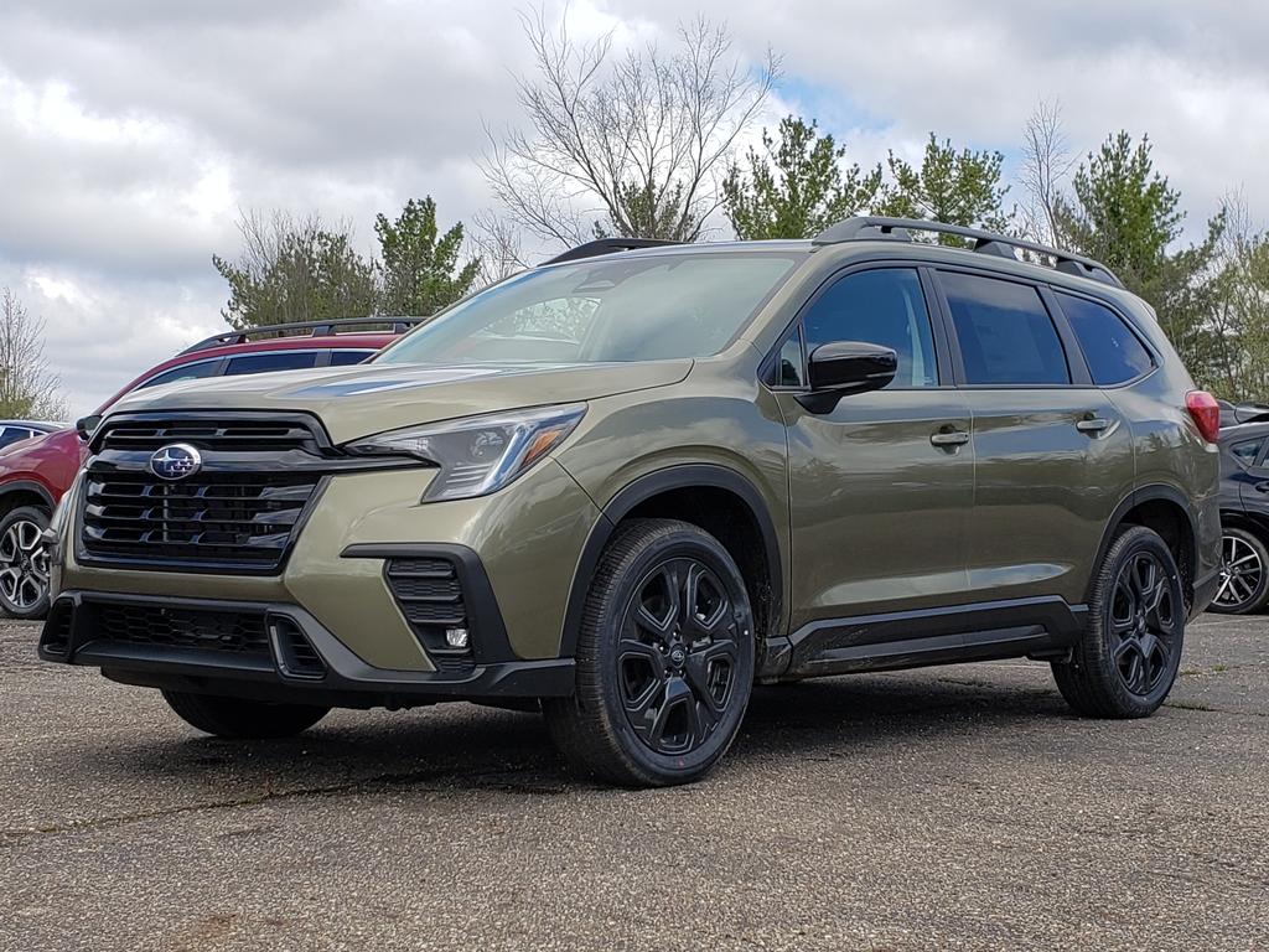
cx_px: 634
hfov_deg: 67.3
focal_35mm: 26
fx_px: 953
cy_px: 476
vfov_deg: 53.1
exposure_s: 1/1078
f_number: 2.4
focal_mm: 4.3
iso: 50
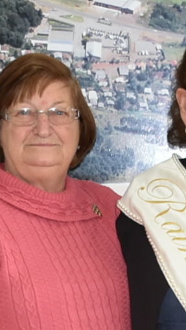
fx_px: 1779
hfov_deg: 6.0
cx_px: 104
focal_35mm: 203
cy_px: 464
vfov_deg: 10.3
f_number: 3.5
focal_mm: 22
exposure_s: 1/60
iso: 500
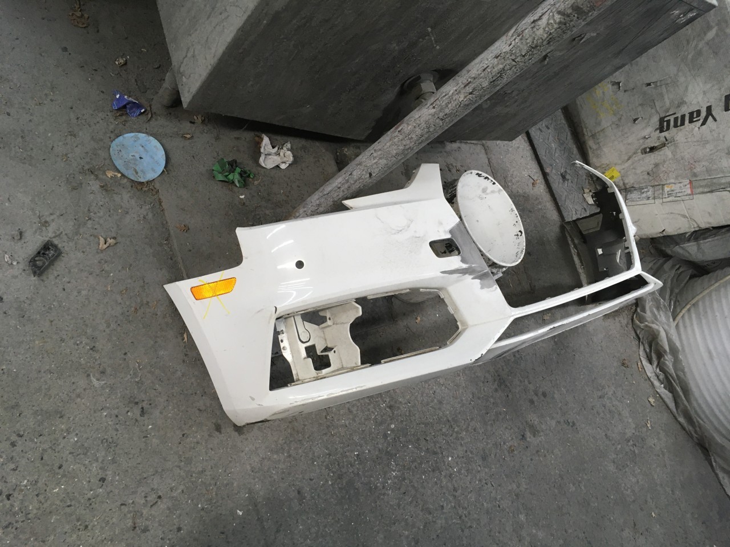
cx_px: 365
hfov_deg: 61.7
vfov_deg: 48.2
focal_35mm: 29
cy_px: 274
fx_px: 612
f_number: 2.2
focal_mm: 4.15
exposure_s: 1/30
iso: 80
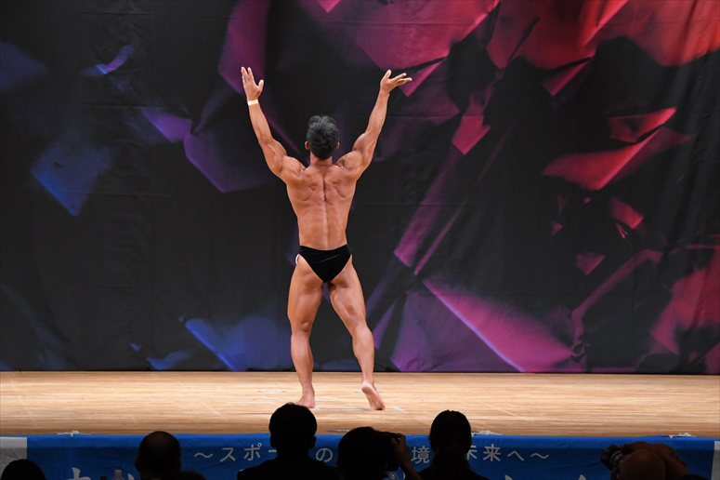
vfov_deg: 6.8
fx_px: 4038
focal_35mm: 202
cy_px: 240
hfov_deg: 10.2
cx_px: 360
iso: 3200
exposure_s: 1/400
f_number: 5.6
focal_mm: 135
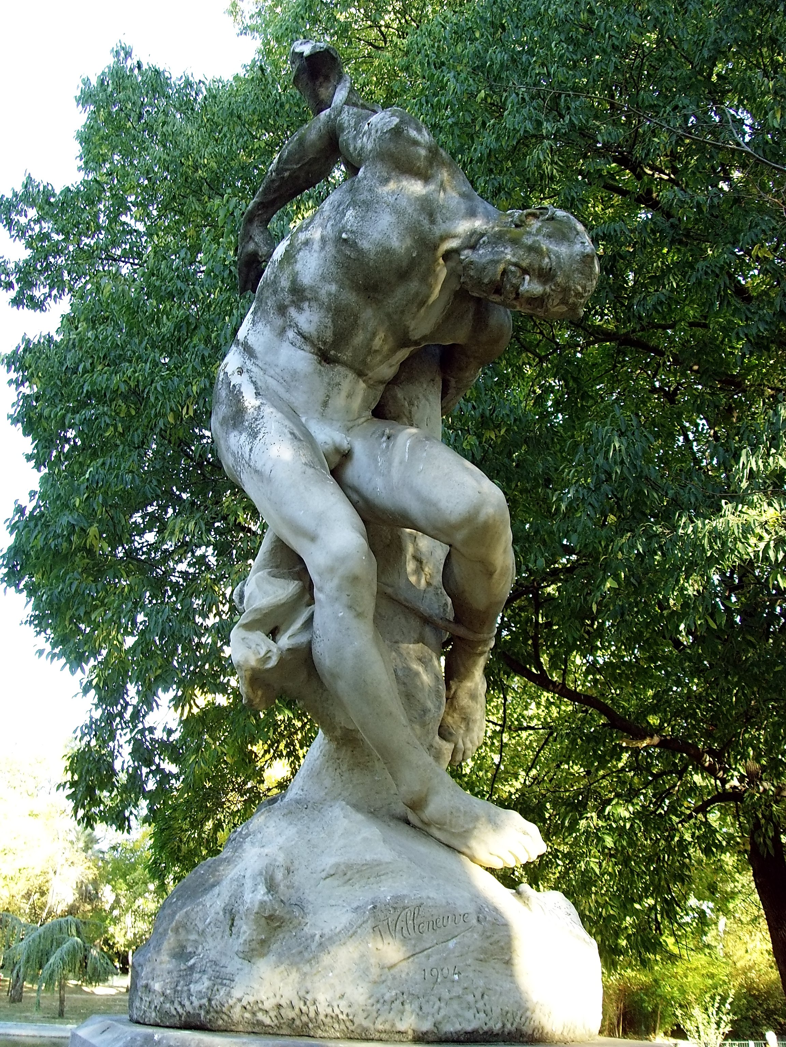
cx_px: 393
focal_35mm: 39
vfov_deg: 47.9
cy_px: 524
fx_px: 1181
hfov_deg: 36.8
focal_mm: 6.6
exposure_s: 1/60
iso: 100
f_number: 3.5
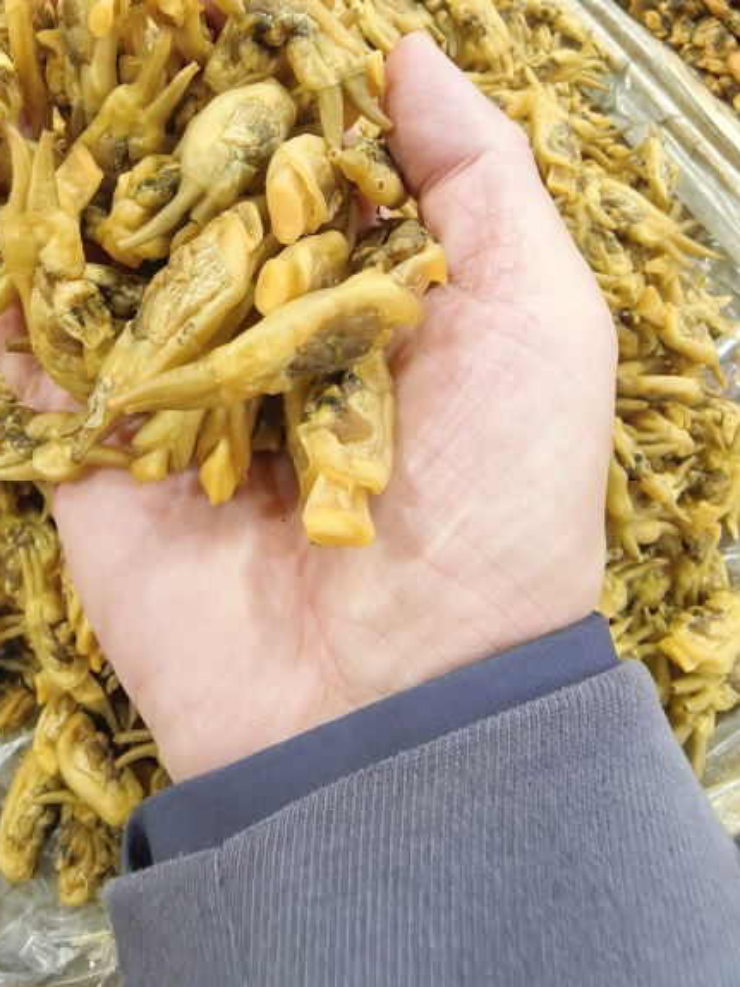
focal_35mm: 26
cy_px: 243
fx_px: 741
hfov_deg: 52.1
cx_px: 252
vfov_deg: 63.3
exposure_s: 1/50
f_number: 2.2
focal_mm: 1.95
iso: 200
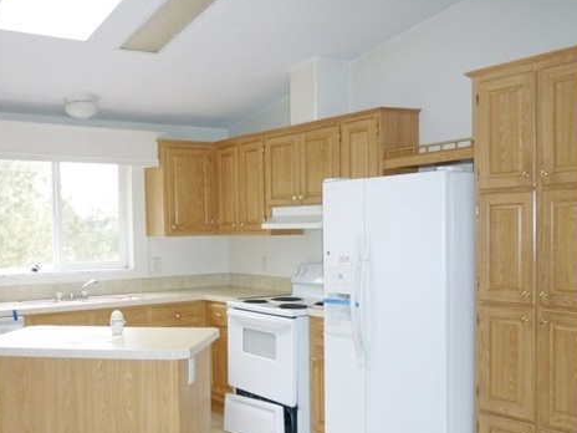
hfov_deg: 46.7
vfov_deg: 35.8
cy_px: 261
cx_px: 251
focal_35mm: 40
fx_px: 667
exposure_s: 1/30
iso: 320
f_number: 3.3
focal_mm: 5.2
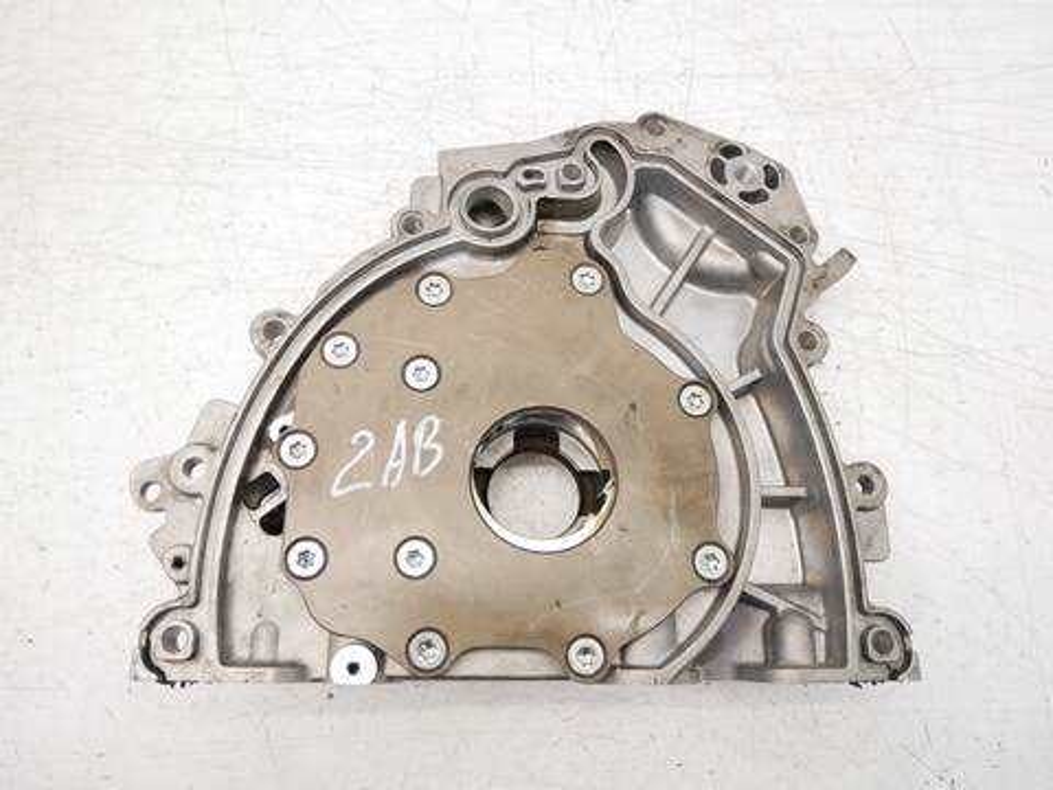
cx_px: 526
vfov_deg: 56.8
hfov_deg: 71.6
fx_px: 730
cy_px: 395
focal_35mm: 24
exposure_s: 1/60
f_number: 3.5
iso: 500
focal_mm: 12
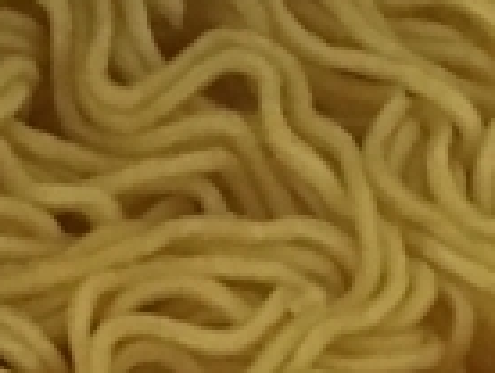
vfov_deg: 6.3
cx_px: -169
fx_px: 3080
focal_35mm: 215
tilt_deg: -66.3
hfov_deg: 9.0
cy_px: 1194
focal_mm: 4.15
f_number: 2.2
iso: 200
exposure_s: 1/30
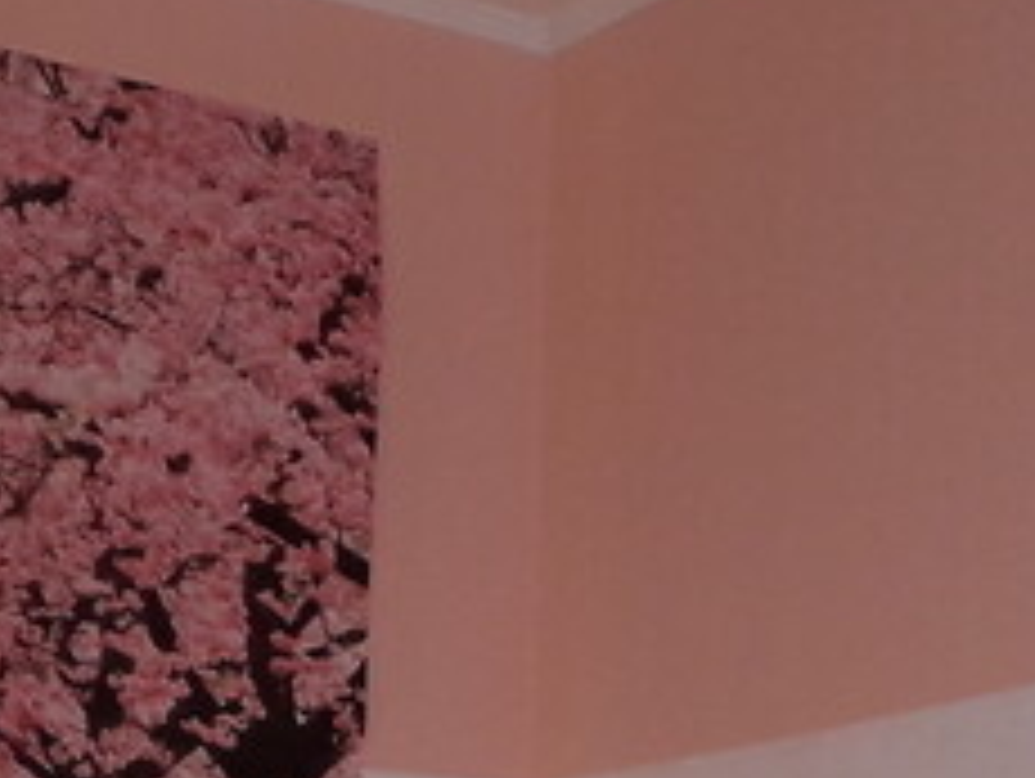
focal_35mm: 120
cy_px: 1484
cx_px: 693
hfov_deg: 16.4
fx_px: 3592
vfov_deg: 11.3
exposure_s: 1/50
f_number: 1.9
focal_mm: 3.6
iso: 64
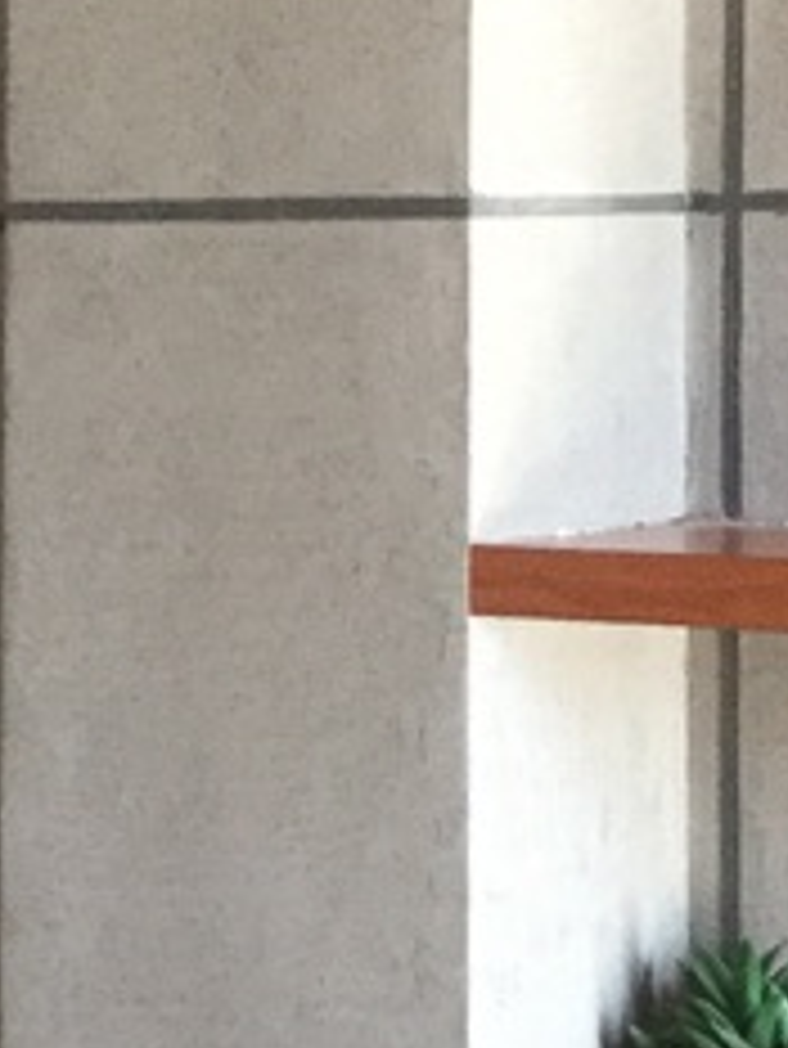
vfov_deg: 14.5
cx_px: -54
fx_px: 4124
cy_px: 310
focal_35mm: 136
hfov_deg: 10.8
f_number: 2.4
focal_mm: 3.3
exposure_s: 1/33
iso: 160
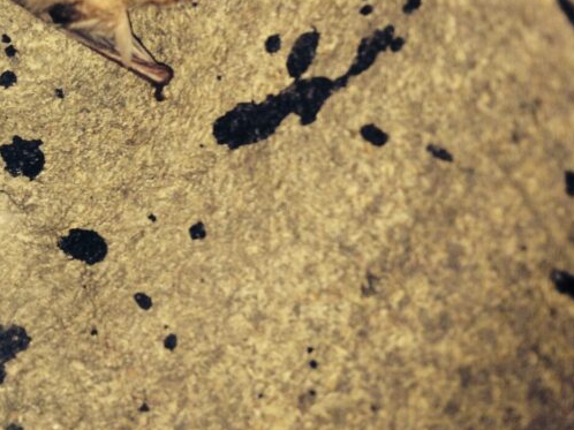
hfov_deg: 25.8
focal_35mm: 72
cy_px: 58
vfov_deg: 20.1
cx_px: 17
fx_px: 1193
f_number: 2.4
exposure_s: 1/54
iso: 50
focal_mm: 4.28
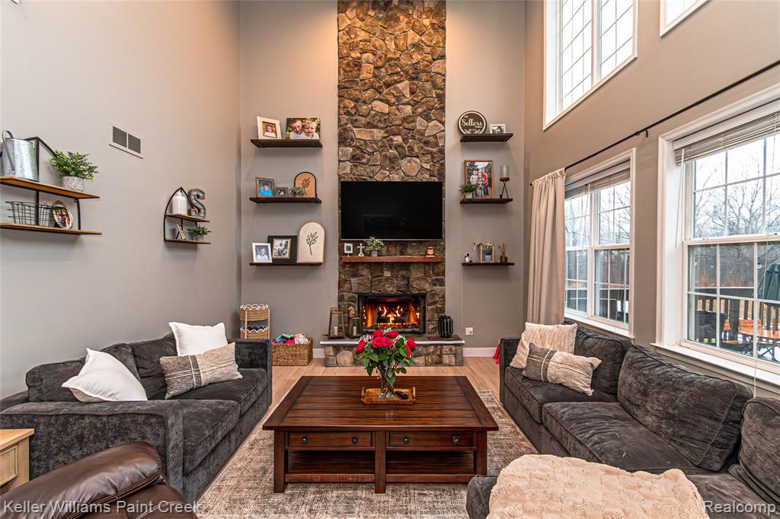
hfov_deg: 100.4
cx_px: 390
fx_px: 325
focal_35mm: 15
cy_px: 260
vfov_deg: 77.3
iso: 1000
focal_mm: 10
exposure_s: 1/125
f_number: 5
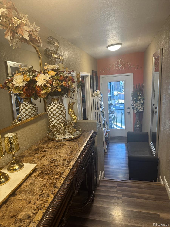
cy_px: 114
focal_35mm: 24
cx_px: 85
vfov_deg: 71.6
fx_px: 157
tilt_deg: -13.6
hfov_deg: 56.8
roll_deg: +5.0
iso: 125
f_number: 1.78
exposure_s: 1/60
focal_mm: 6.76
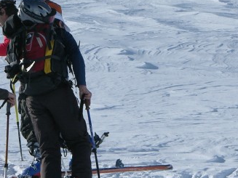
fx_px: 2797
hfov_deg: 4.9
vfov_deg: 3.7
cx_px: -15
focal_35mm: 407
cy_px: 73
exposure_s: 1/437
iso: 50
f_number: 6.7
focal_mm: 31.9
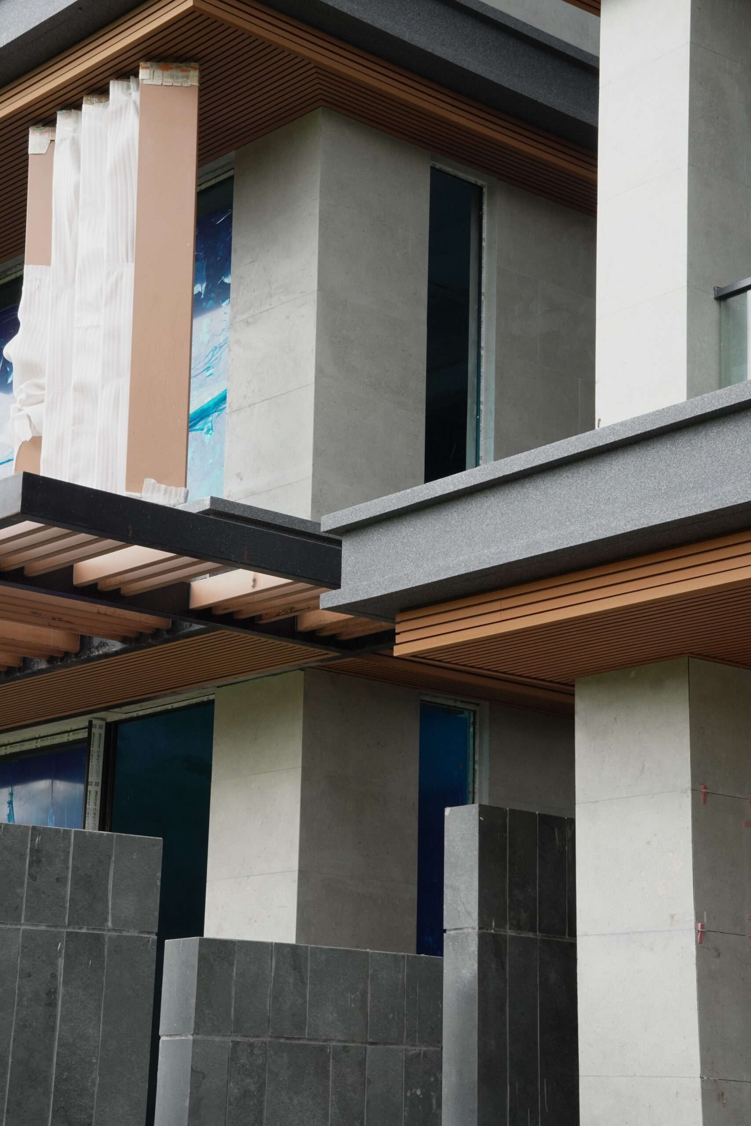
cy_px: 563
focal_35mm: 72
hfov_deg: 18.9
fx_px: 2253
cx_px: 376
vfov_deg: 28.1
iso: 640
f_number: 11
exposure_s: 1/80
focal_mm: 48
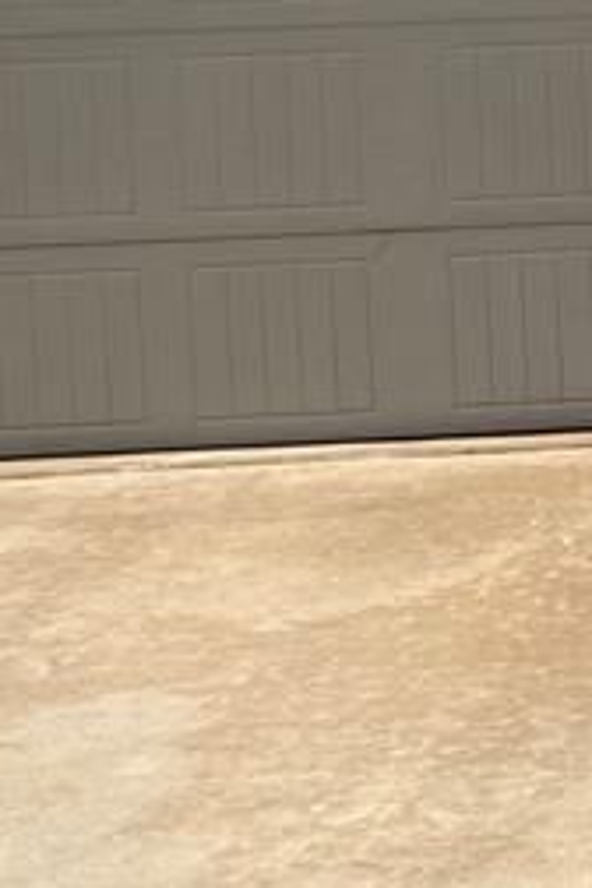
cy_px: 102
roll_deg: +2.0
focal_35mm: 110
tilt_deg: +0.0
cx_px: 1325
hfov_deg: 10.9
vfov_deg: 18.3
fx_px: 2713
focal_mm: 5.1
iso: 50
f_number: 1.6
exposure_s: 1/3745
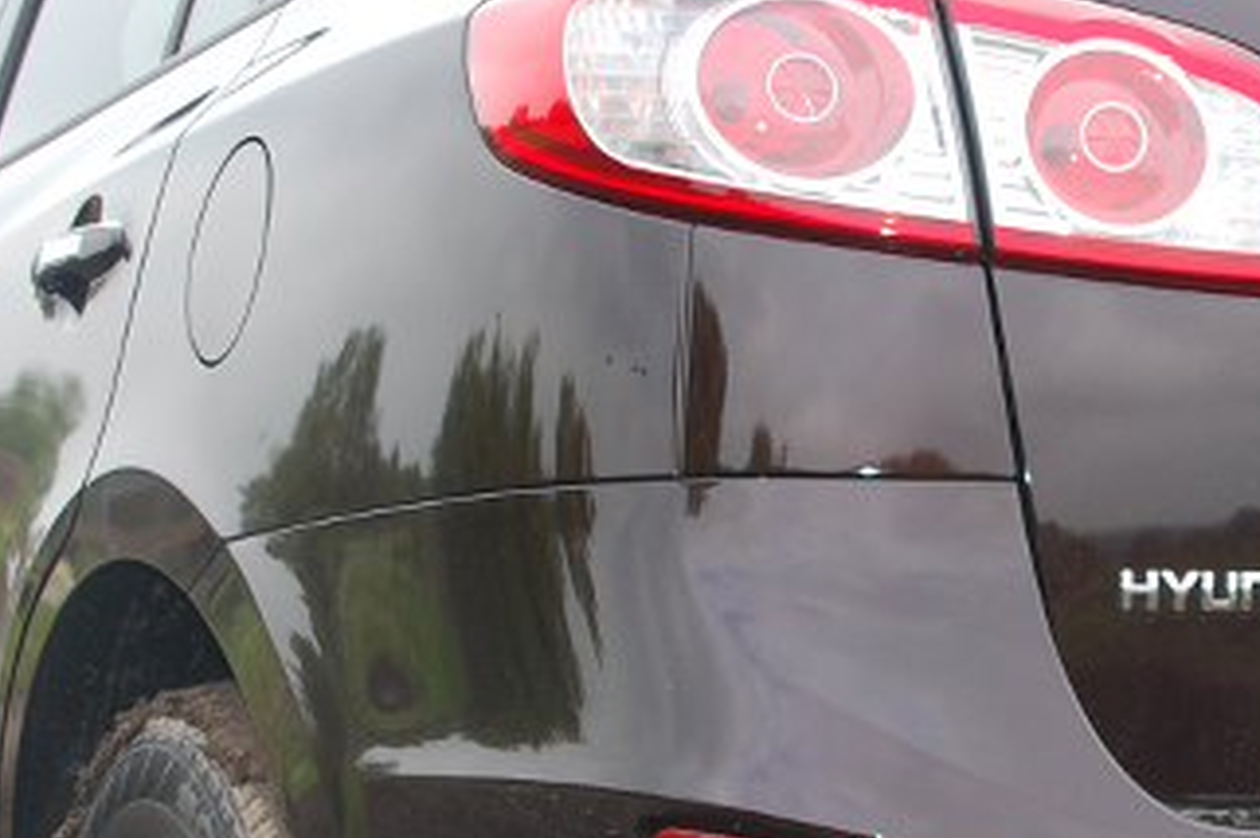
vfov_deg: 11.0
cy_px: 456
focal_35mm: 124
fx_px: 4336
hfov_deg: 16.5
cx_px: 943
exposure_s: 1/500
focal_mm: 26
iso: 360
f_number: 5.6
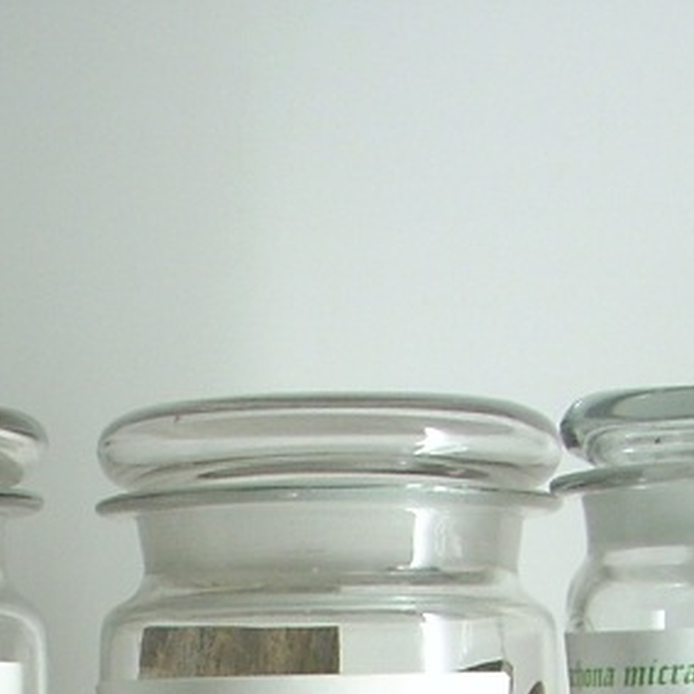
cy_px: 1166
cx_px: -117
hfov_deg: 10.6
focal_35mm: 162
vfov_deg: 10.3
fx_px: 3675
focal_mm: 6.2
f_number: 2.8
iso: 64
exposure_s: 1/28.7
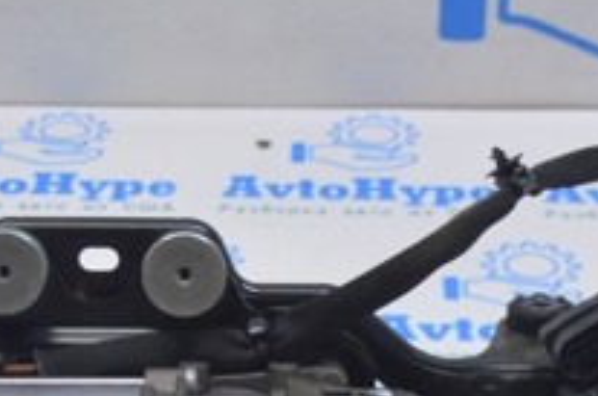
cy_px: 412
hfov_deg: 13.0
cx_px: 292
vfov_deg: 8.6
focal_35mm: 158
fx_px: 2619
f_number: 5.6
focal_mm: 34
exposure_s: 1/25
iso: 400
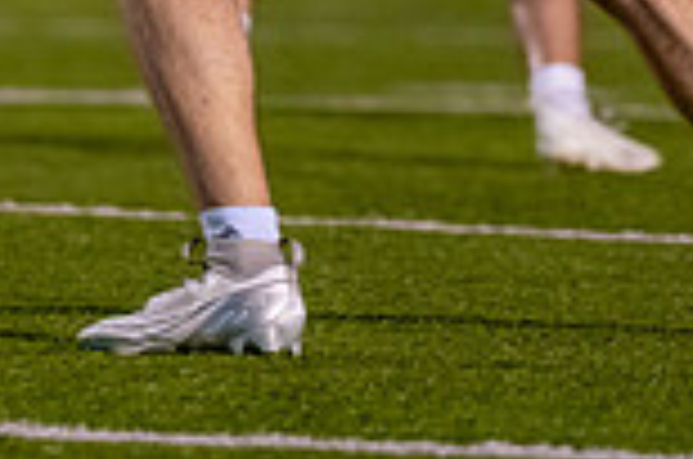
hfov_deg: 2.6
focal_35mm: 795
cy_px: -485
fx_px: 15272
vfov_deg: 1.7
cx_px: 355
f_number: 2.8
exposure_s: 1/1000
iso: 3200
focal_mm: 175
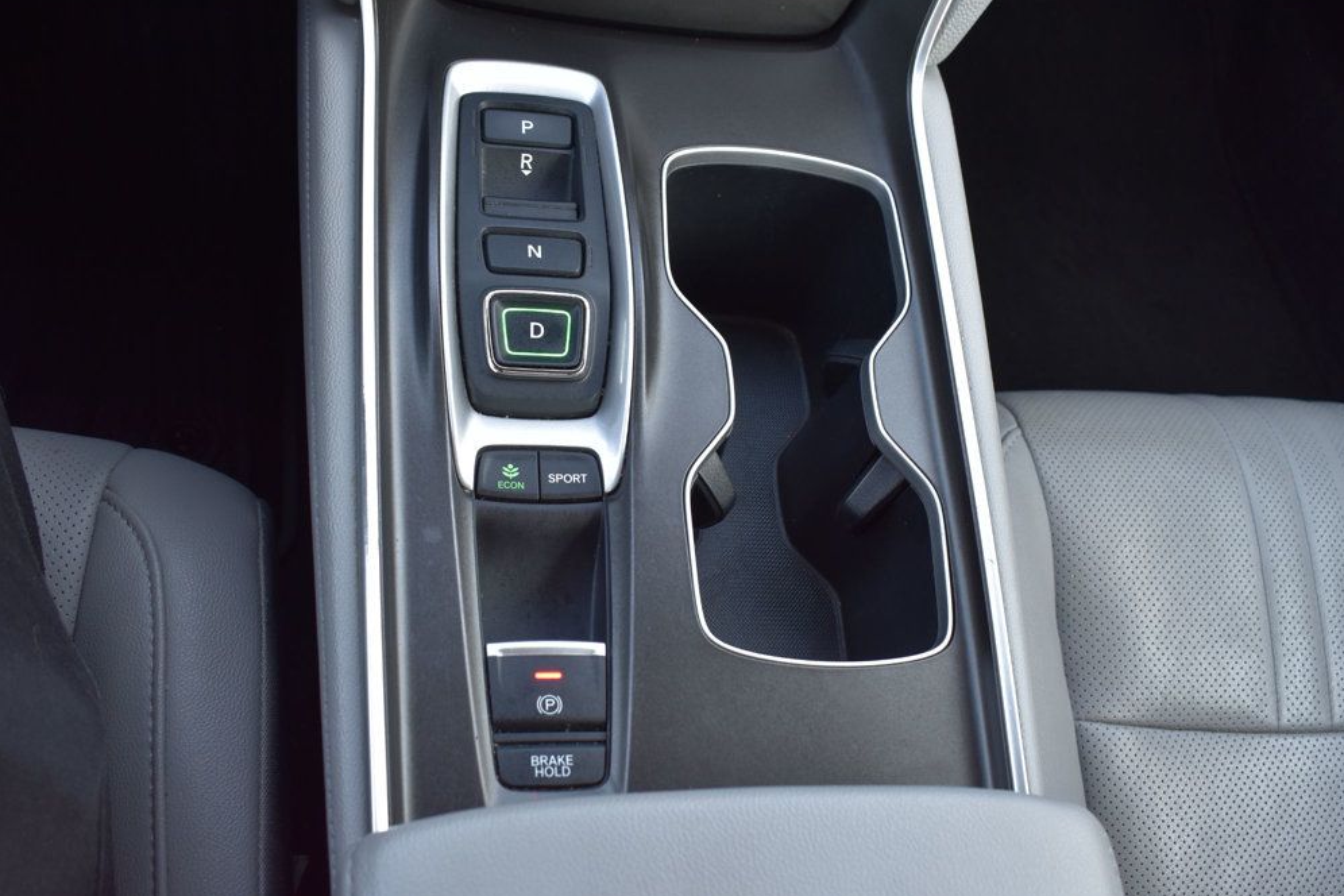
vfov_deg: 35.9
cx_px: 690
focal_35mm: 37
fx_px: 1381
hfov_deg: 51.9
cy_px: 447
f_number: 7.1
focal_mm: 24
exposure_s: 1/25
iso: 400
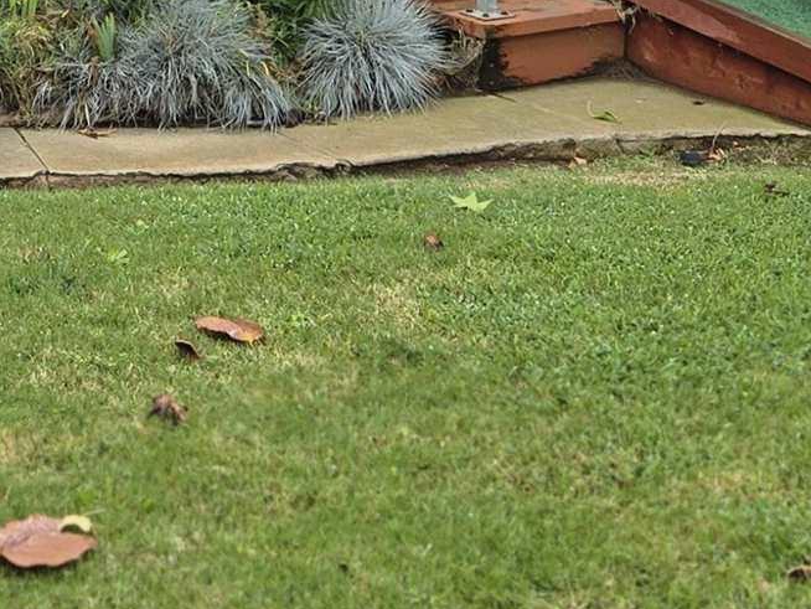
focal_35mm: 108
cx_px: -61
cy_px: -499
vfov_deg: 12.5
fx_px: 2531
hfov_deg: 17.6
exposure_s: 1/499
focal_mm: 5.4
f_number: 1.8
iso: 25
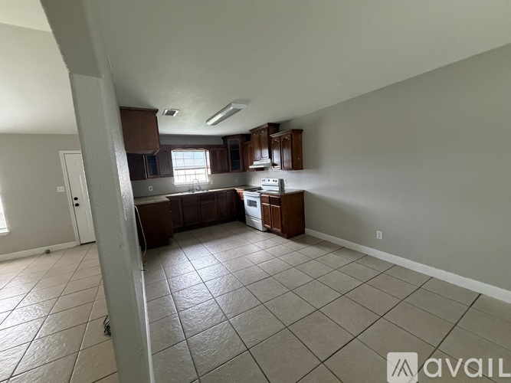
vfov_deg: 85.7
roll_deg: +5.3
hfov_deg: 102.1
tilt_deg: -7.0
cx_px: 256
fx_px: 207
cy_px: 192
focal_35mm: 14
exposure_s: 1/60
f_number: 2.2
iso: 640
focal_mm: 2.22
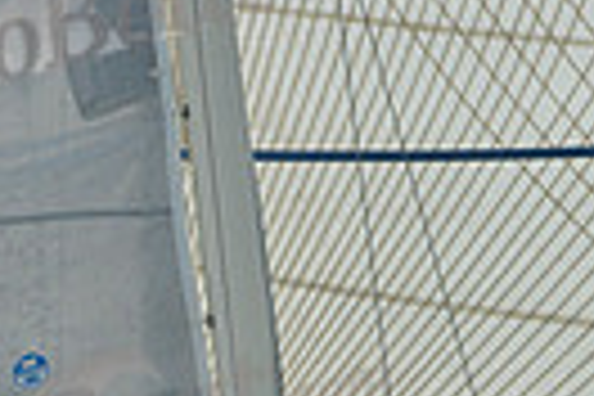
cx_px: -472
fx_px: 6154
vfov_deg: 3.7
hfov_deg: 5.4
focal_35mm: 373
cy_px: 740
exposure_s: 1/1250
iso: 200
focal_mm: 85
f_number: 6.3
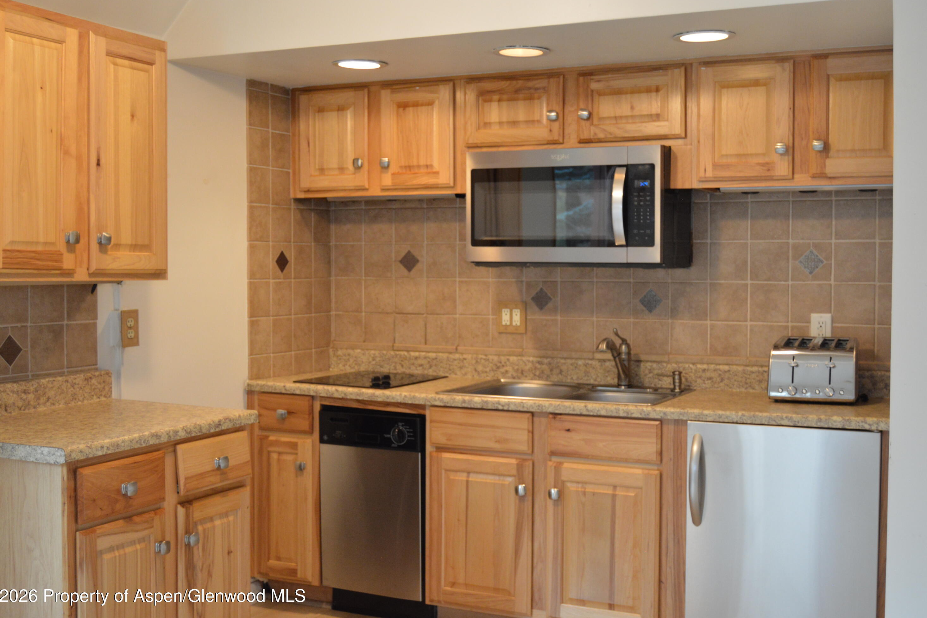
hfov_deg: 45.4
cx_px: 459
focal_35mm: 43
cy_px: 309
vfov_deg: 31.2
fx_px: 1107
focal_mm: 28
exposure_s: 1/60
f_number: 4
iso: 1000
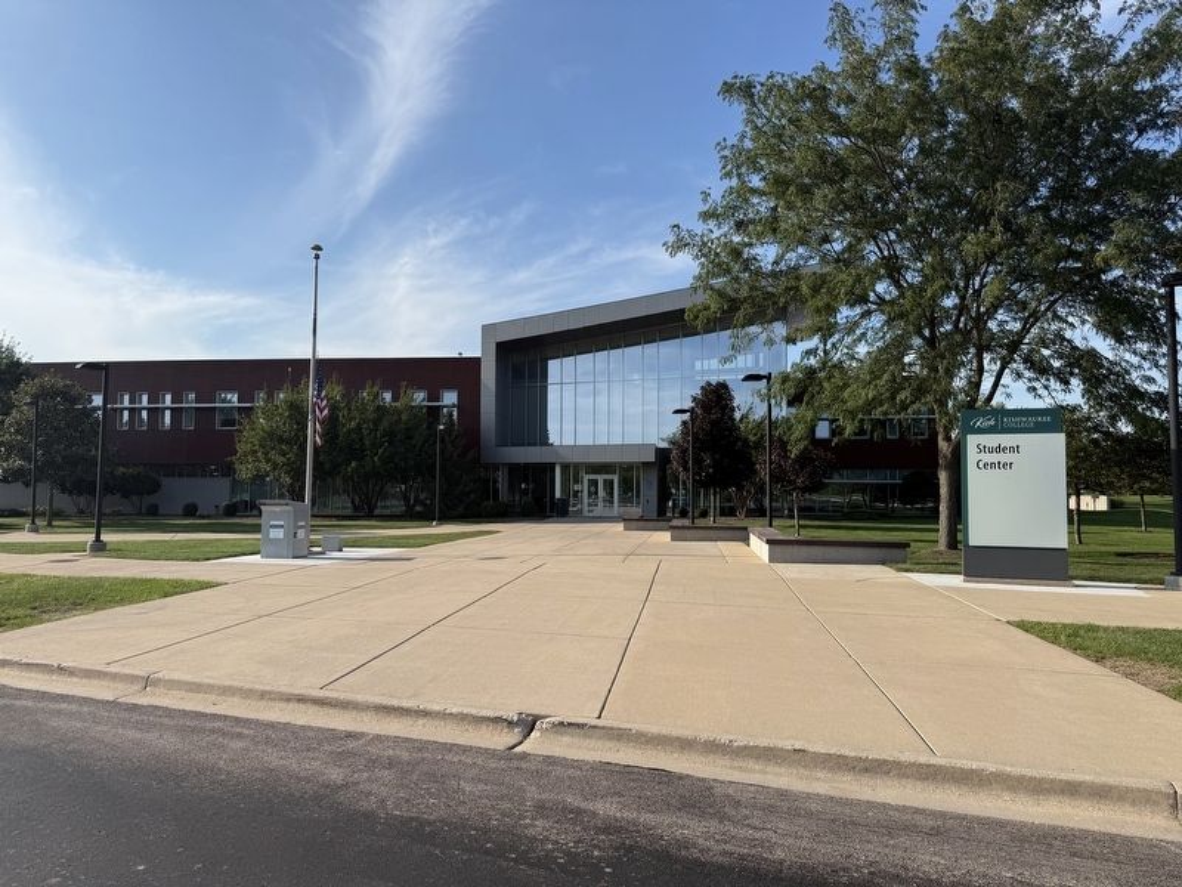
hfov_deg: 71.6
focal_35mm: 24
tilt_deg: +3.0
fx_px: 820
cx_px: 591
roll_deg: -0.6
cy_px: 444
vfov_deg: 56.8
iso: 80
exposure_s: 1/4167
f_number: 1.78
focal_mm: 6.76
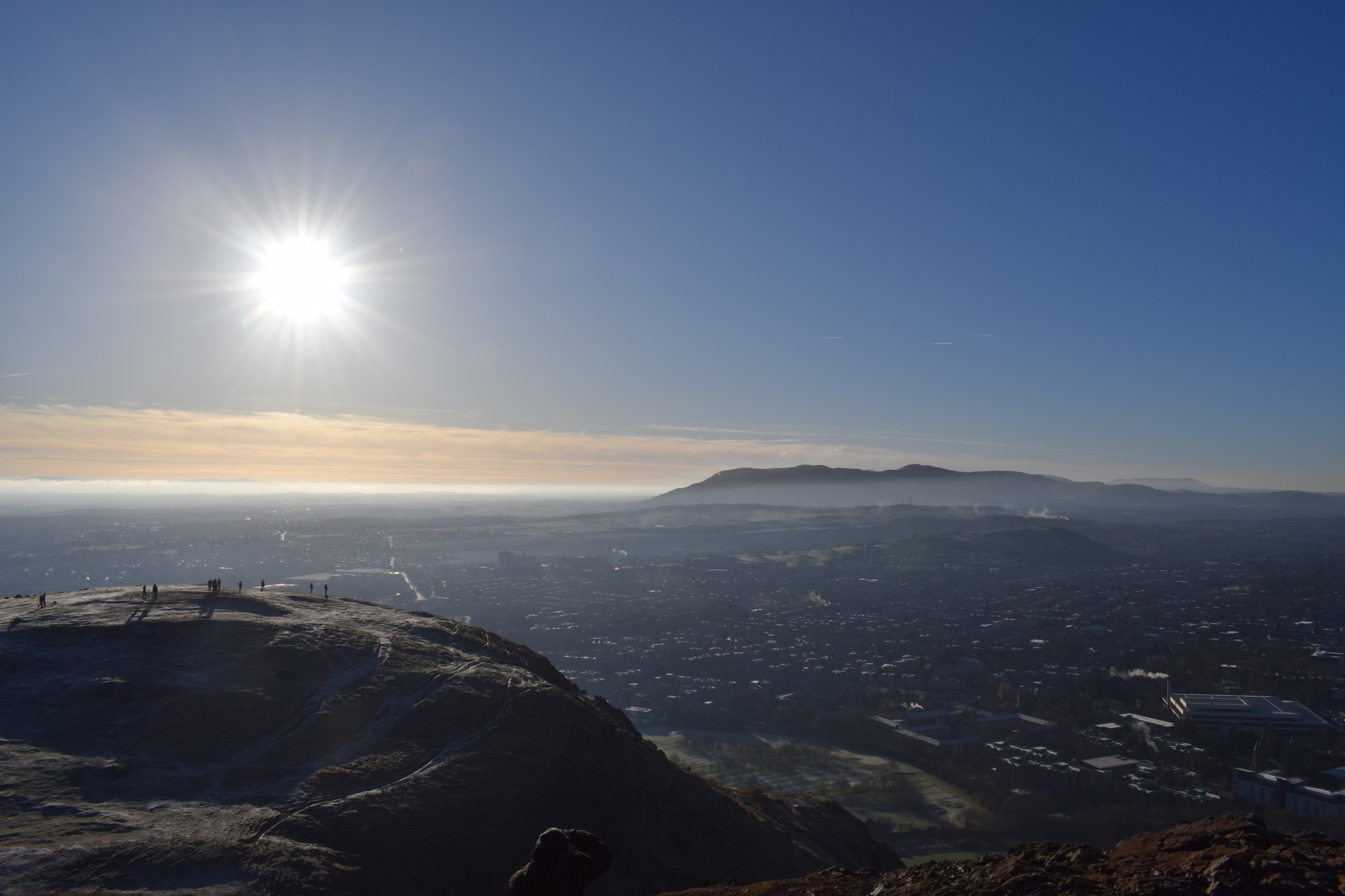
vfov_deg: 47.9
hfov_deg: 67.4
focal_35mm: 27
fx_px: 1009
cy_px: 448
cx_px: 672
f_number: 14
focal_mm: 18
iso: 200
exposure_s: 1/800
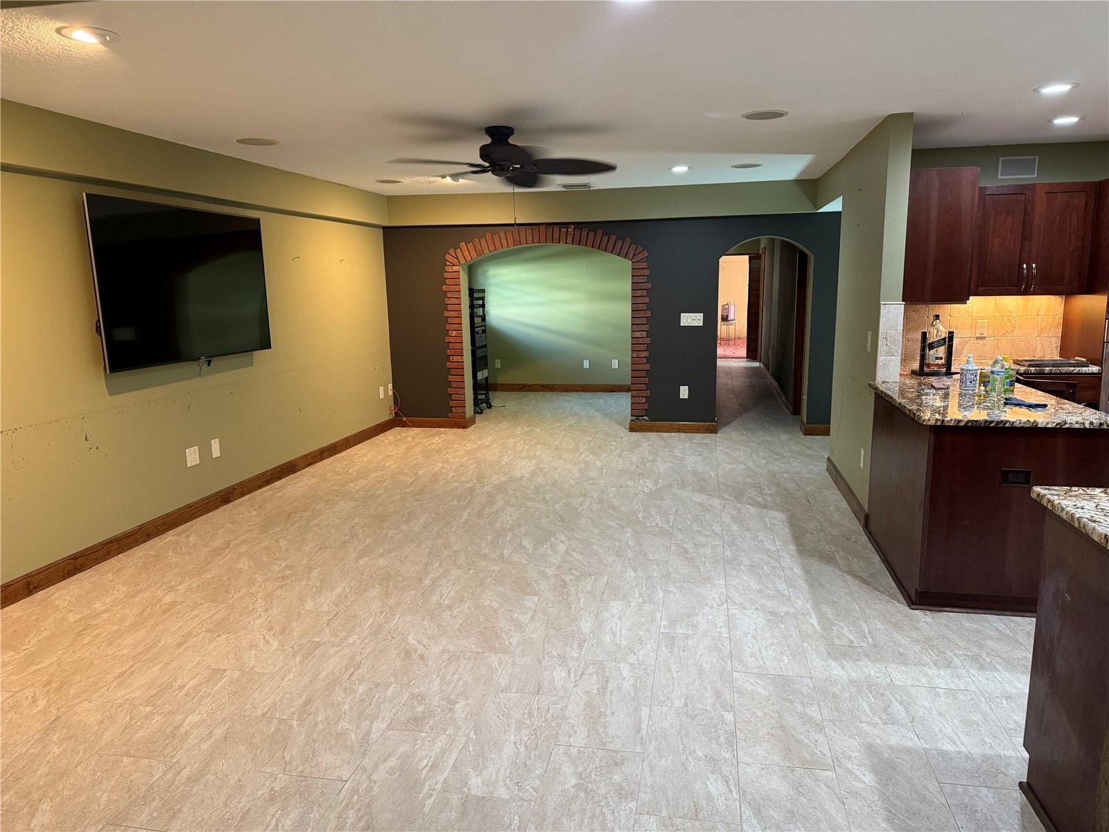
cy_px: 416
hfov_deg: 71.6
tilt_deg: -9.6
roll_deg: +1.4
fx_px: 769
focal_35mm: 24
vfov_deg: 56.8
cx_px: 554
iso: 250
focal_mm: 6.76
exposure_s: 1/60
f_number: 1.78
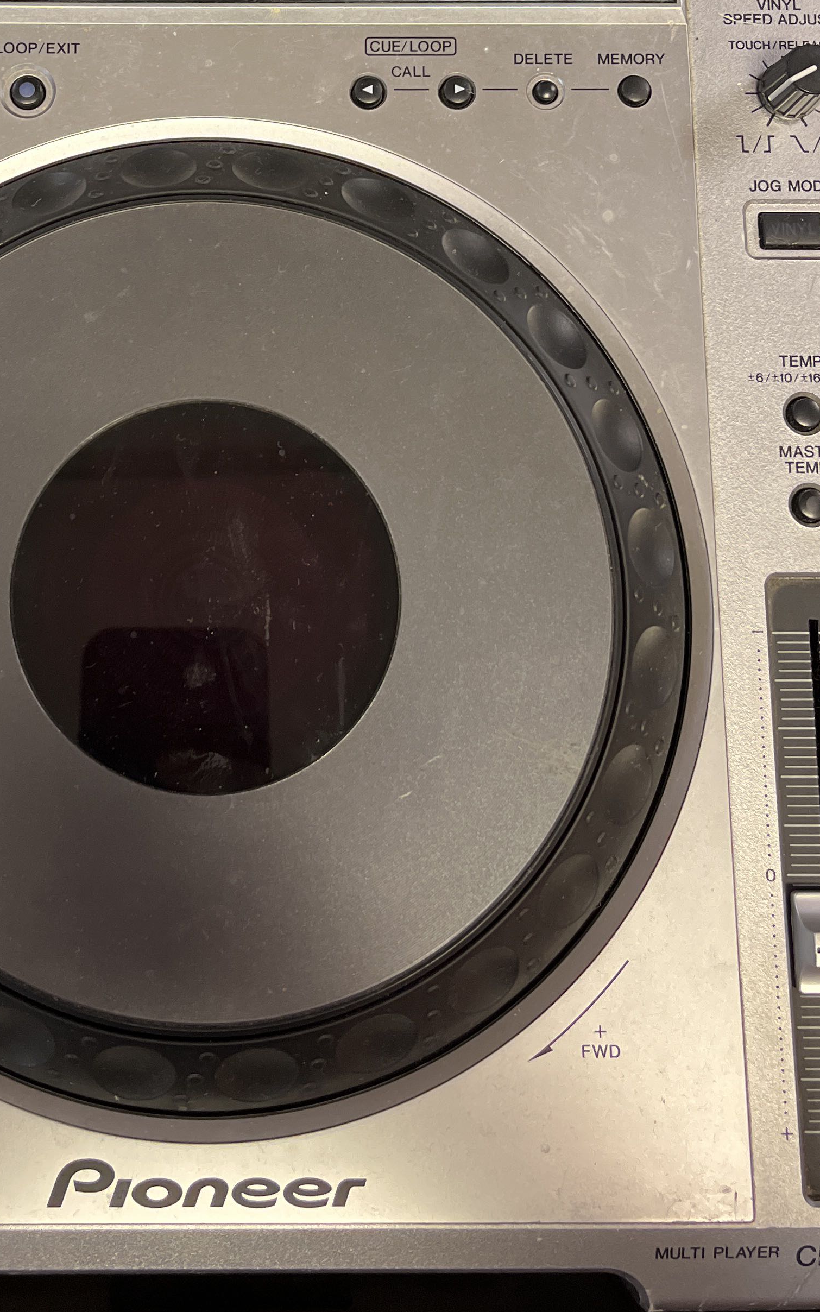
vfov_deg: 42.4
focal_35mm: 46
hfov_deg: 27.7
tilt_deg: -79.2
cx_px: 224
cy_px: 358
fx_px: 1645
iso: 160
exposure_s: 1/50
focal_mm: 5.1
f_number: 1.6
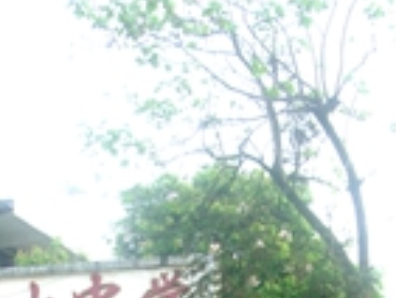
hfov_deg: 14.6
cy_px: 493
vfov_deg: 10.5
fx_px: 1546
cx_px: 275
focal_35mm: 135
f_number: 2.9
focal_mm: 6.3
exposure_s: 1/395
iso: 50
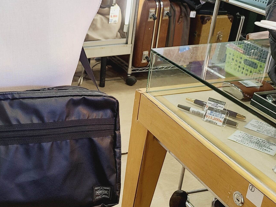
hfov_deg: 34.9
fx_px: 415
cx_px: 33
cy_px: 82
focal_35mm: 52
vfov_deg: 28.0
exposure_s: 1/50
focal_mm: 5.4
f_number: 1.8
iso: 80
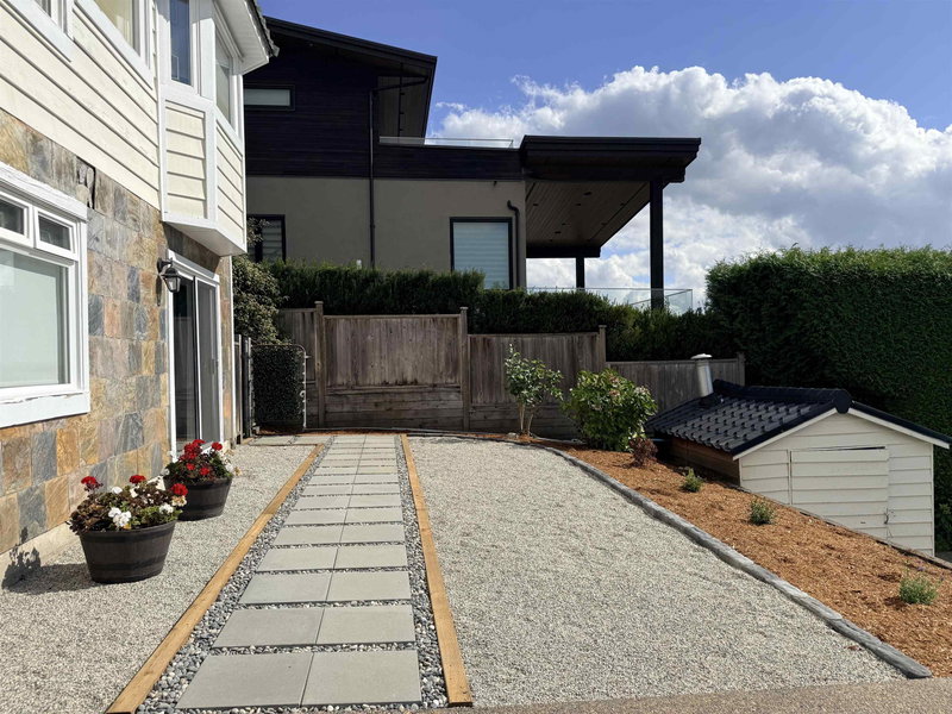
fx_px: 660
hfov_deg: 71.6
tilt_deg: +0.9
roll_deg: +1.6
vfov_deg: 56.8
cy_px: 357
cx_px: 476
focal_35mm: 24
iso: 80
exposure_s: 1/7353
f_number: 1.78
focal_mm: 6.76
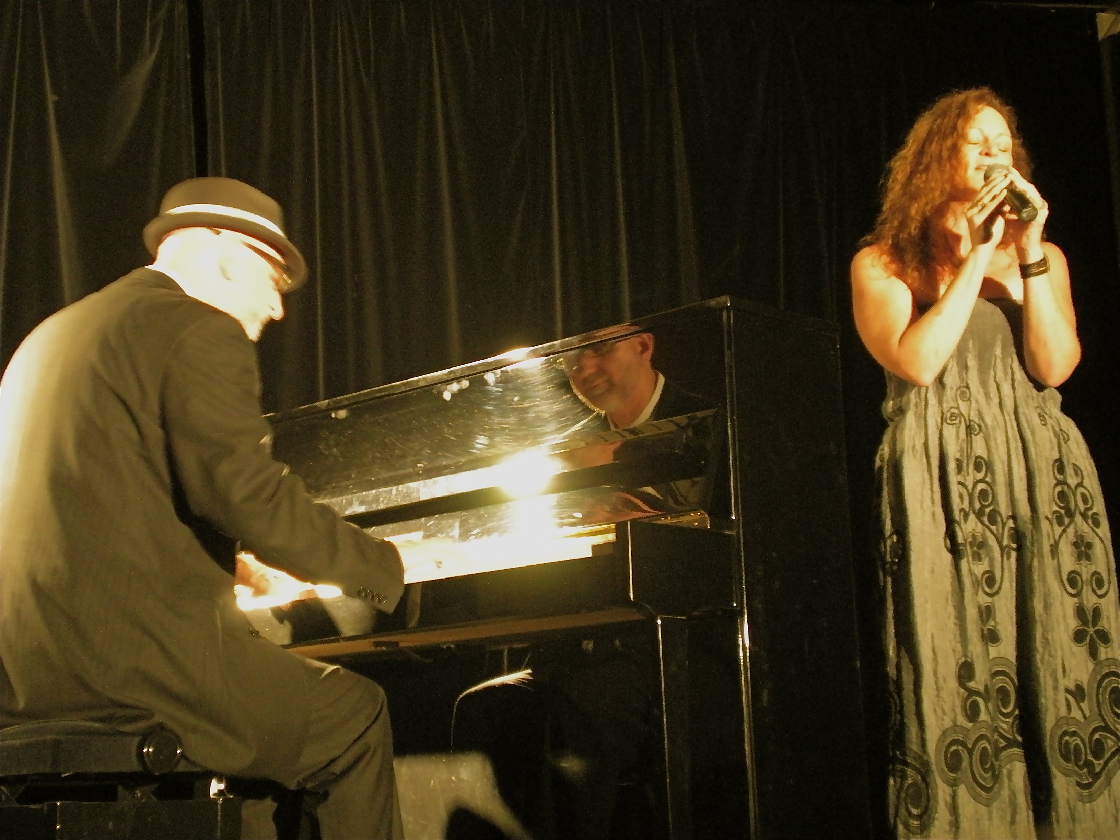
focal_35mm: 56
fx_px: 1812
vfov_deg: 26.1
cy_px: 420
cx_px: 560
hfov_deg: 34.3
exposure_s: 1/8
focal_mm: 9.3
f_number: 3.9
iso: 451
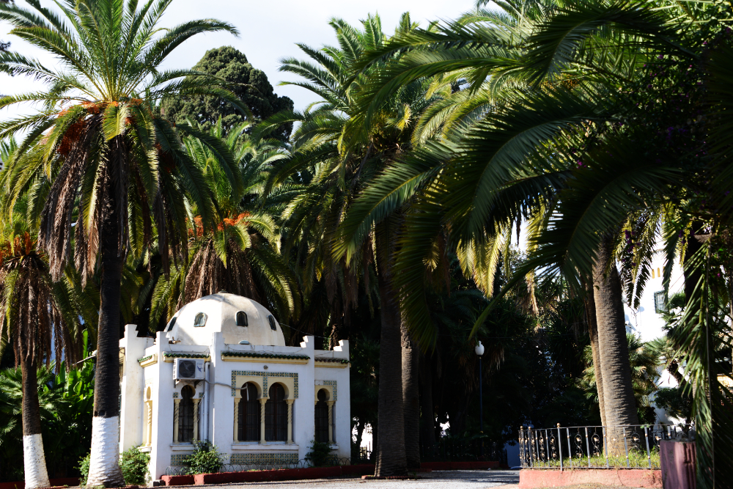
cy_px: 244
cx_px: 366
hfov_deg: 35.6
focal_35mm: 56
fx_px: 1140
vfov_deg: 24.2
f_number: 6.3
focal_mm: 56
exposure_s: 1/320
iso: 250
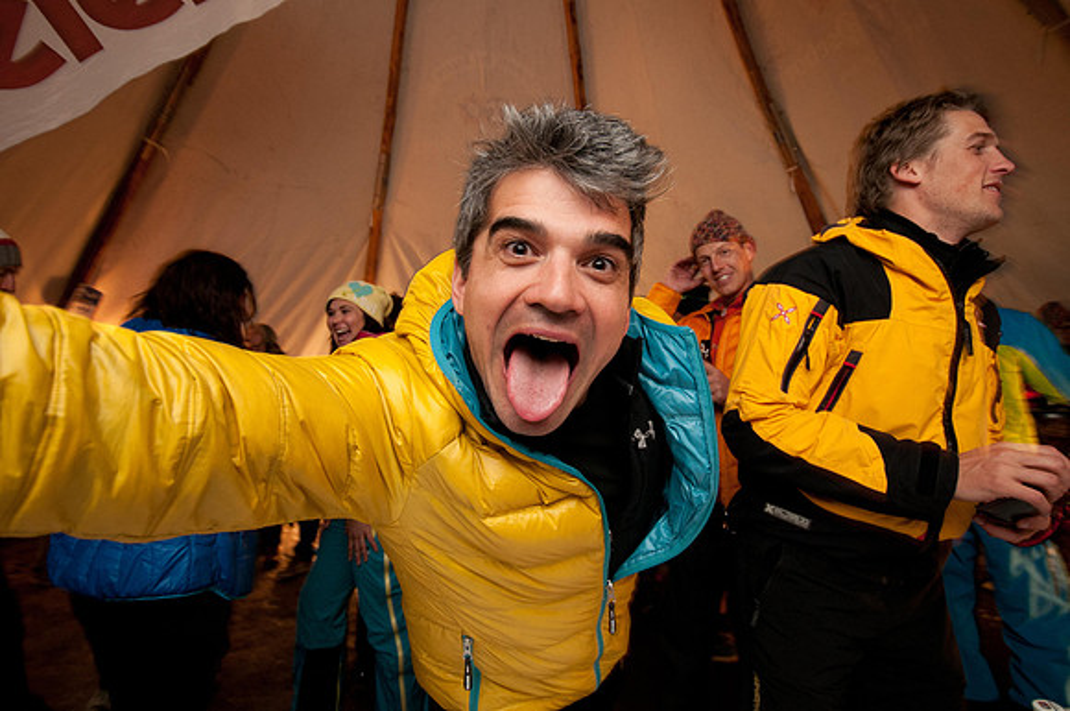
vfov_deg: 71.9
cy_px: 356
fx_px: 490
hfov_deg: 95.1
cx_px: 535
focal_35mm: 16
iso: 800
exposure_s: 1/15
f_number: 3.5
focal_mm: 11
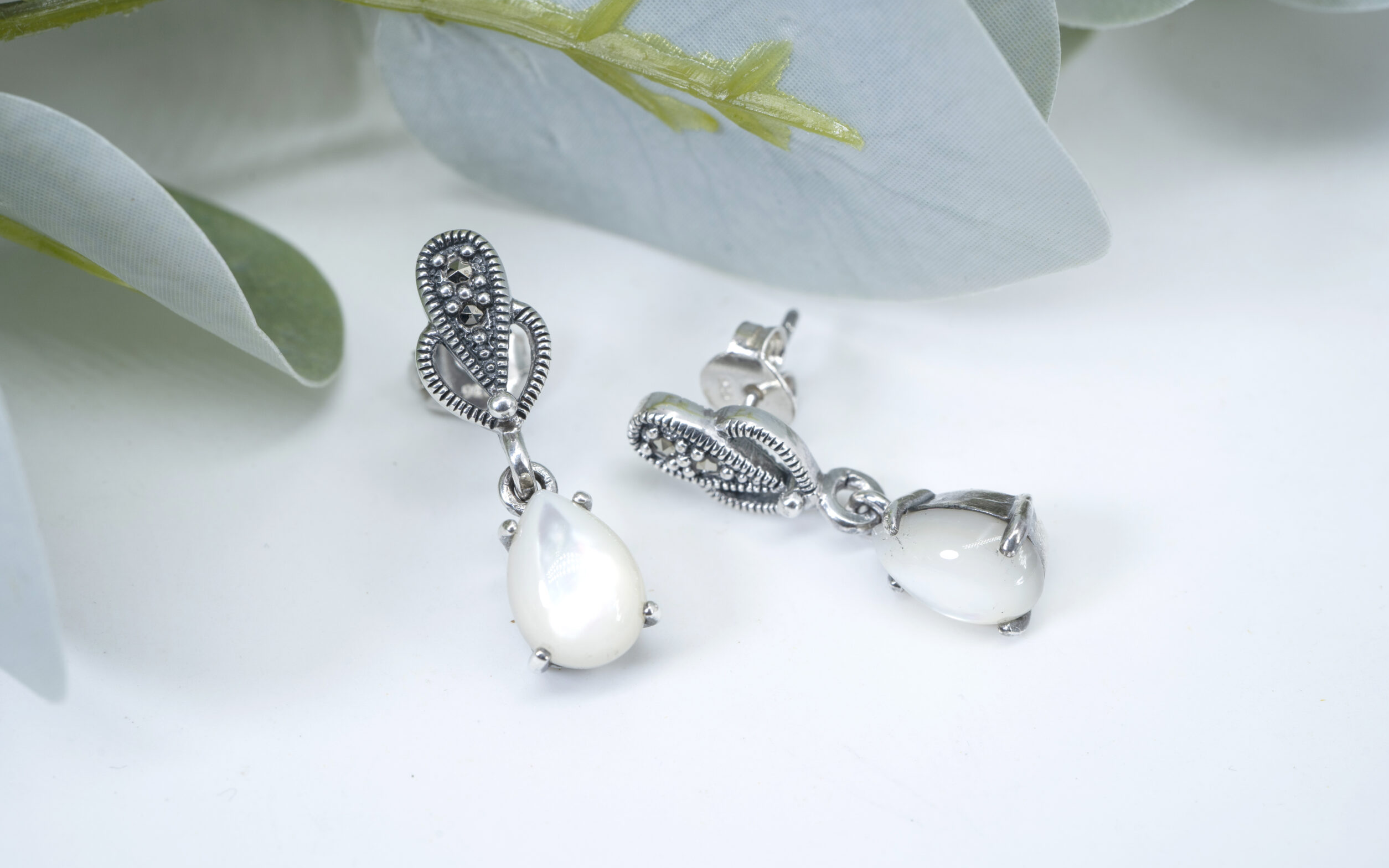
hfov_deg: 38.9
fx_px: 1968
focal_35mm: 52
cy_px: 430
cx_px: 700
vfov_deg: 24.9
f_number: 10
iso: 200
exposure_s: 1/50
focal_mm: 50
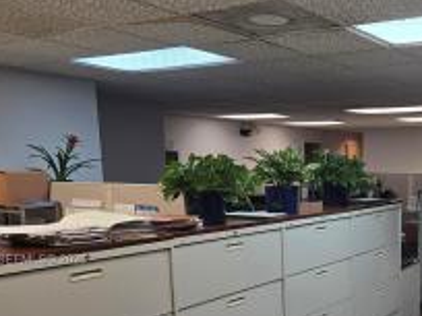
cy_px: 260
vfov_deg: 31.2
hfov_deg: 40.3
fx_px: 549
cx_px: 339
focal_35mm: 45
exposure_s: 1/120
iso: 80
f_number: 1.8
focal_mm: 5.4
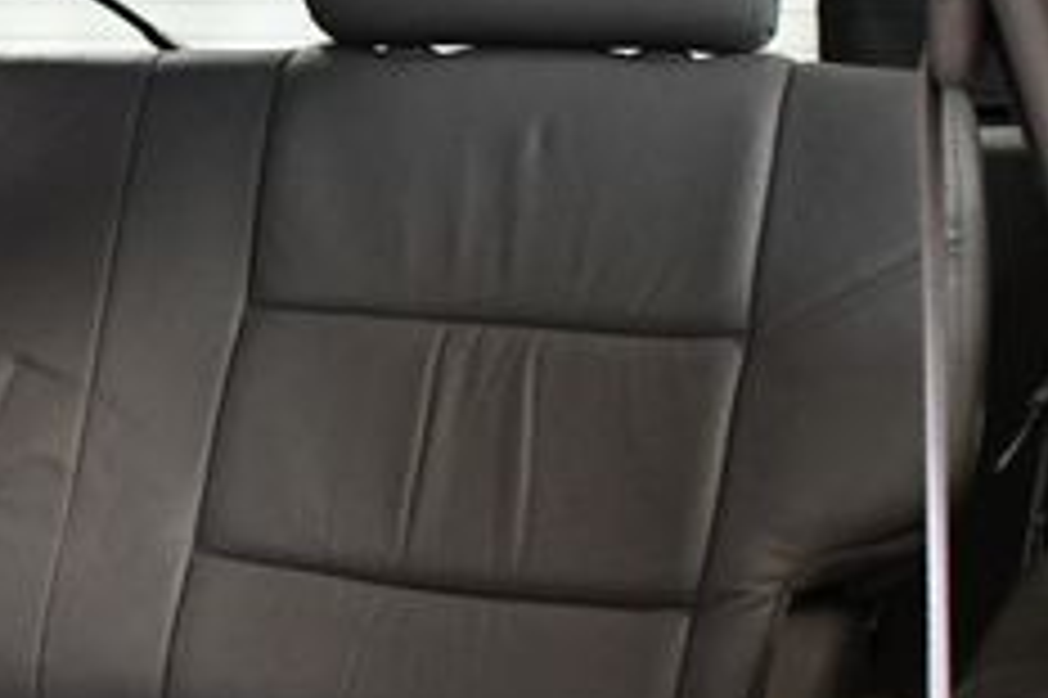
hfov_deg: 19.3
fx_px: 2880
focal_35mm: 99
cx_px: -238
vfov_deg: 13.7
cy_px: 567
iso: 3600
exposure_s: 1/60
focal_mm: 24
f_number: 4
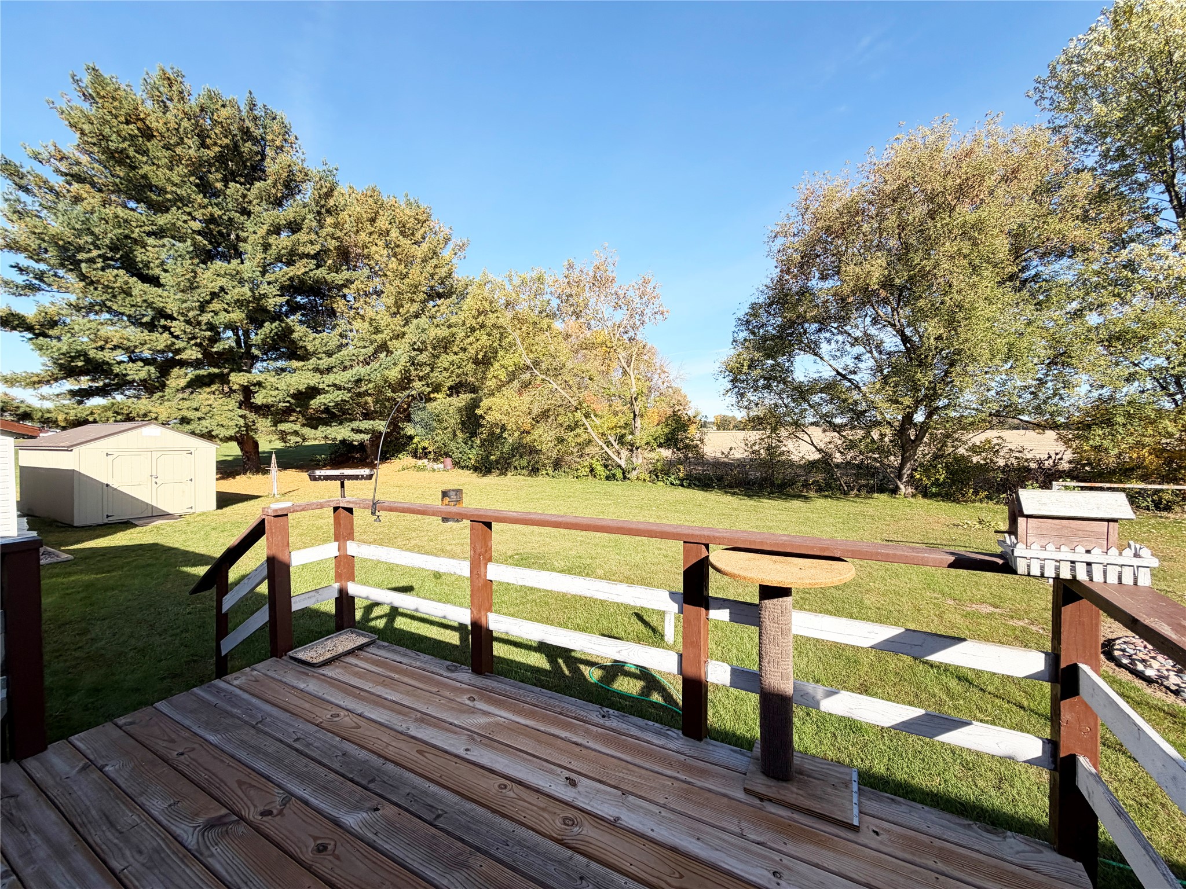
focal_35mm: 14
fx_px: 480
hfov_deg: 102.1
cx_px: 593
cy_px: 444
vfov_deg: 85.7
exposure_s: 1/770
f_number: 2.2
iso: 32
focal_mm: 2.22
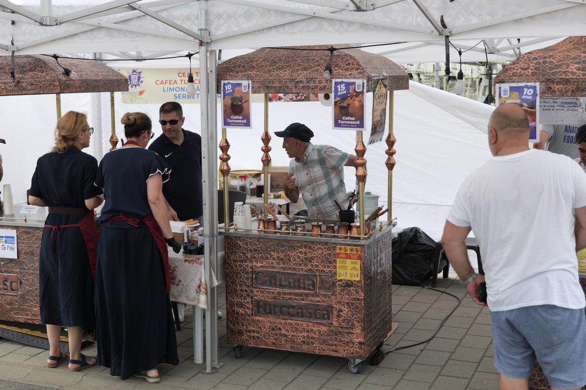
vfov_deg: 27.5
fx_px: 798
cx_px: 293
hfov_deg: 40.3
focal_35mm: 49
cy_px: 195
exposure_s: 1/1000
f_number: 4
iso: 320
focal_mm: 49
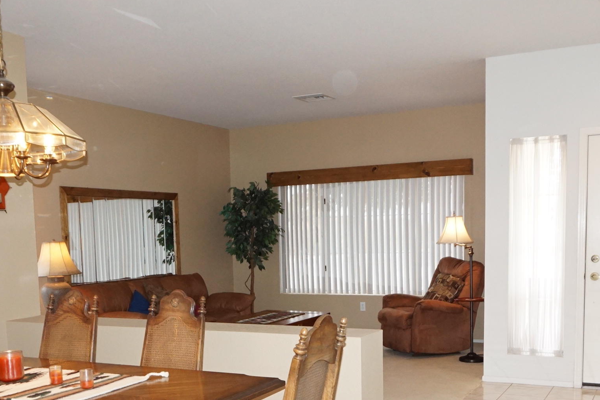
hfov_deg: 45.3
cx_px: 264
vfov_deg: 30.4
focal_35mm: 43
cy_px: 325
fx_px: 717
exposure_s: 1/160
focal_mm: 16
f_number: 4
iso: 1600
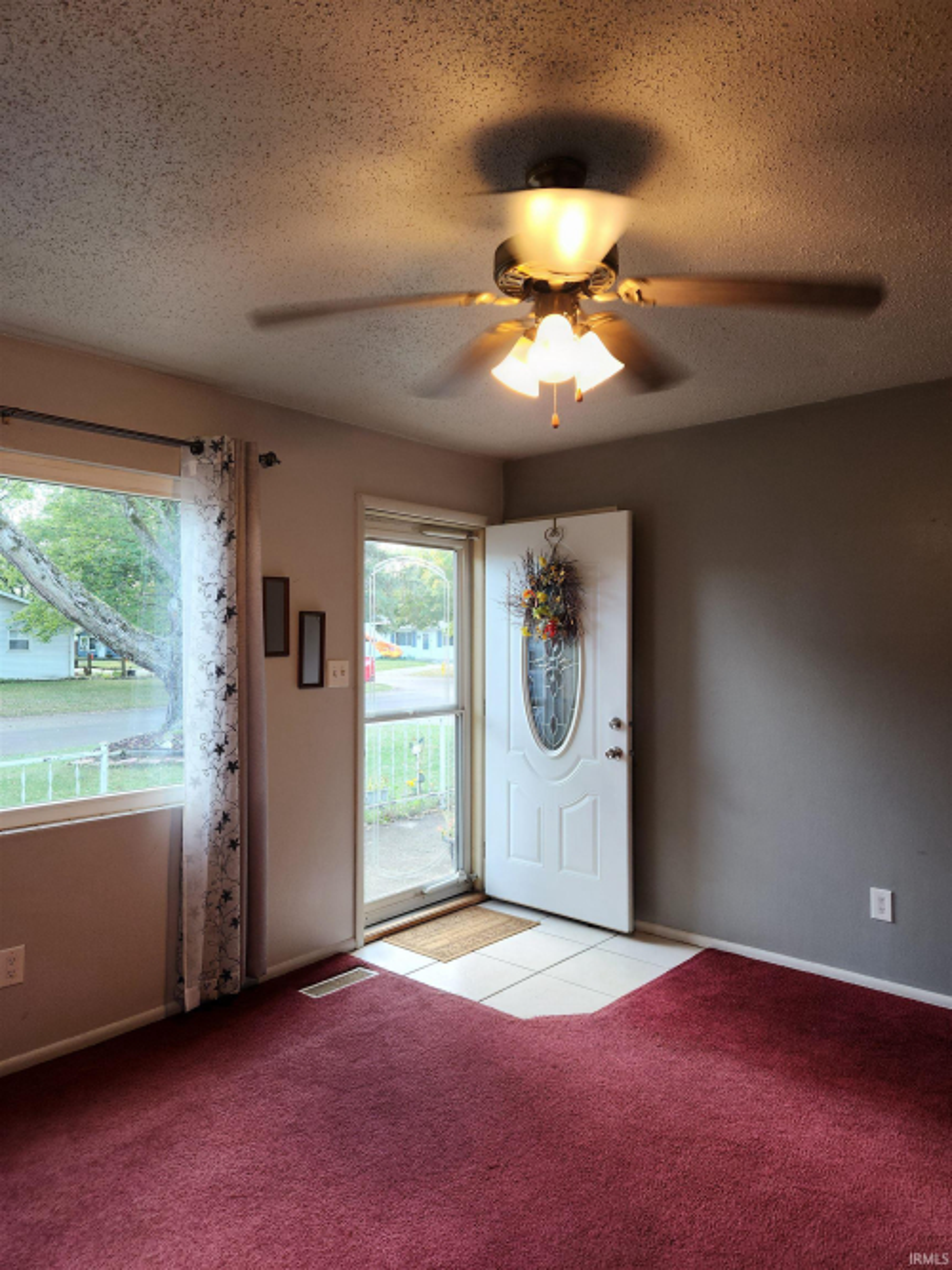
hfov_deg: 58.9
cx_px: 476
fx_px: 844
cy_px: 635
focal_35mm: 23
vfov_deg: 73.9
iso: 50
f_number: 1.8
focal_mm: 5.4
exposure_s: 1/60
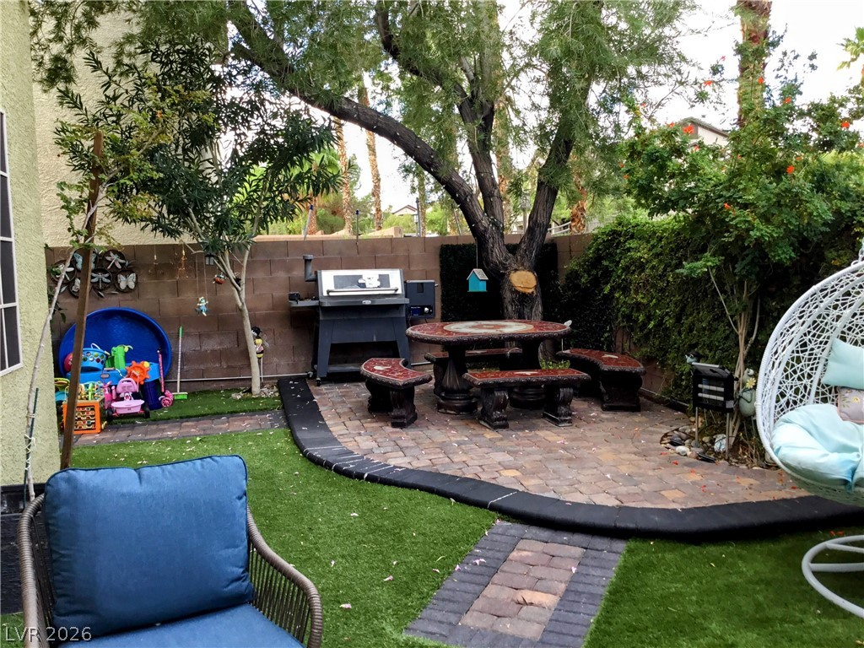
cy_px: 324
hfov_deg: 58.4
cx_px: 432
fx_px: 774
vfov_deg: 45.4
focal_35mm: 31
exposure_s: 1/120
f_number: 2.4
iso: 32
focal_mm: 3.3
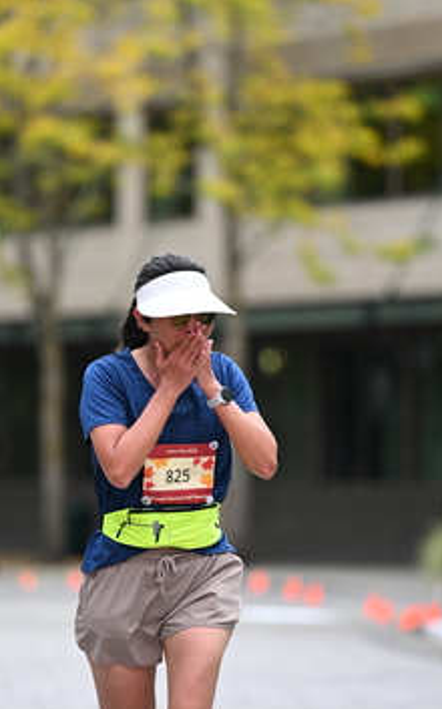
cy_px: 390
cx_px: 174
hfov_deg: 4.1
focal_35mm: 318
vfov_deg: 6.6
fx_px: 6141
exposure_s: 1/2500
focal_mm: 200
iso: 640
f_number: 2.8
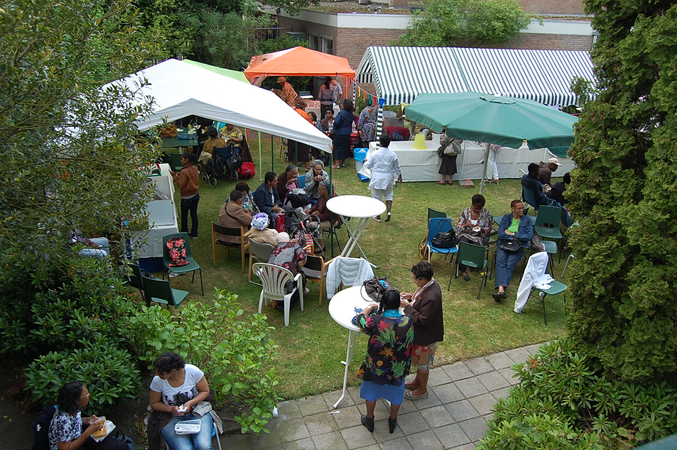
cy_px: 225
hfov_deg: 64.6
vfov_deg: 45.6
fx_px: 535
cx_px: 338
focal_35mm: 28
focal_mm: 19
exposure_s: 1/125
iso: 200
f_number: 5.6
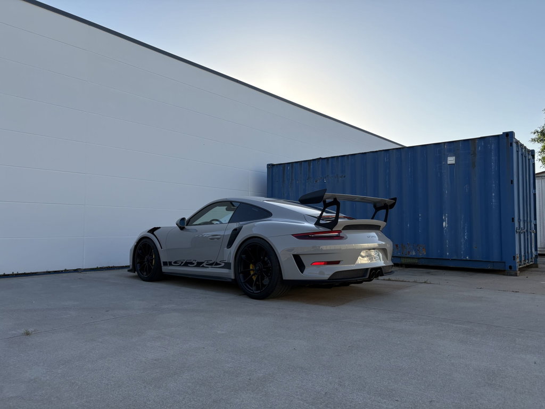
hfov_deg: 67.3
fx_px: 409
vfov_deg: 53.1
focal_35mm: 26
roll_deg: +0.9
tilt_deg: +3.1
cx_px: 272
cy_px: 204
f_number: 1.6
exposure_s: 1/1239
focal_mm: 5.96
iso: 64
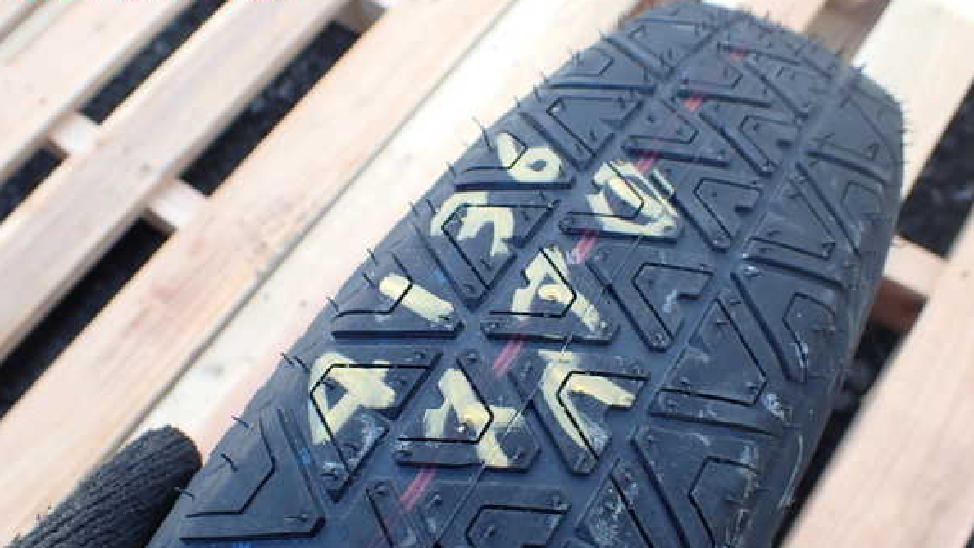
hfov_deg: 59.5
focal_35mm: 33
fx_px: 852
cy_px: 331
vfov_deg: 35.5
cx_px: 487
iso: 100
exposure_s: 1/200
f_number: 3.2
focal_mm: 5.4
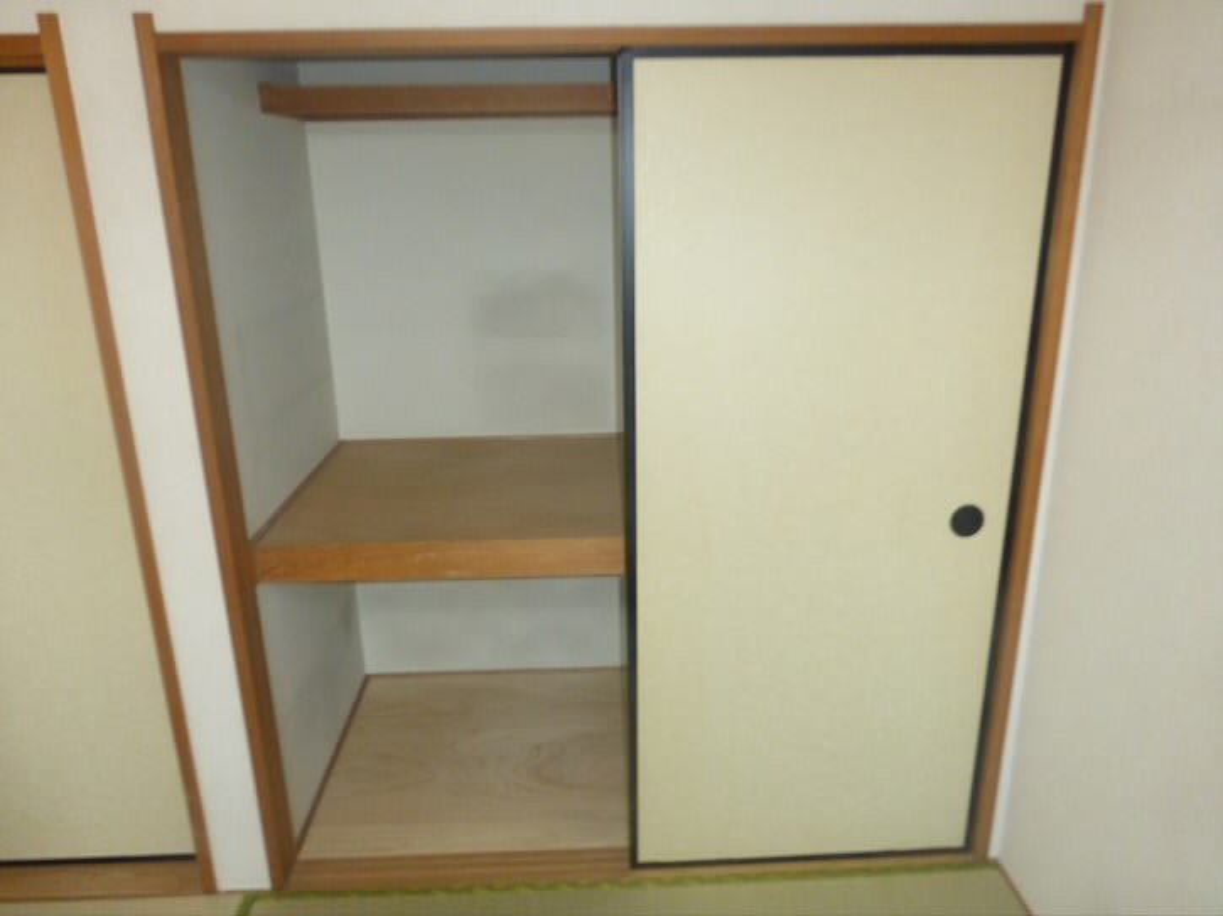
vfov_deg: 56.8
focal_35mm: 24
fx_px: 848
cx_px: 612
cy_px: 458
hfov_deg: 71.6
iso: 400
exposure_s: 1/60
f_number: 3.3
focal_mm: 4.3
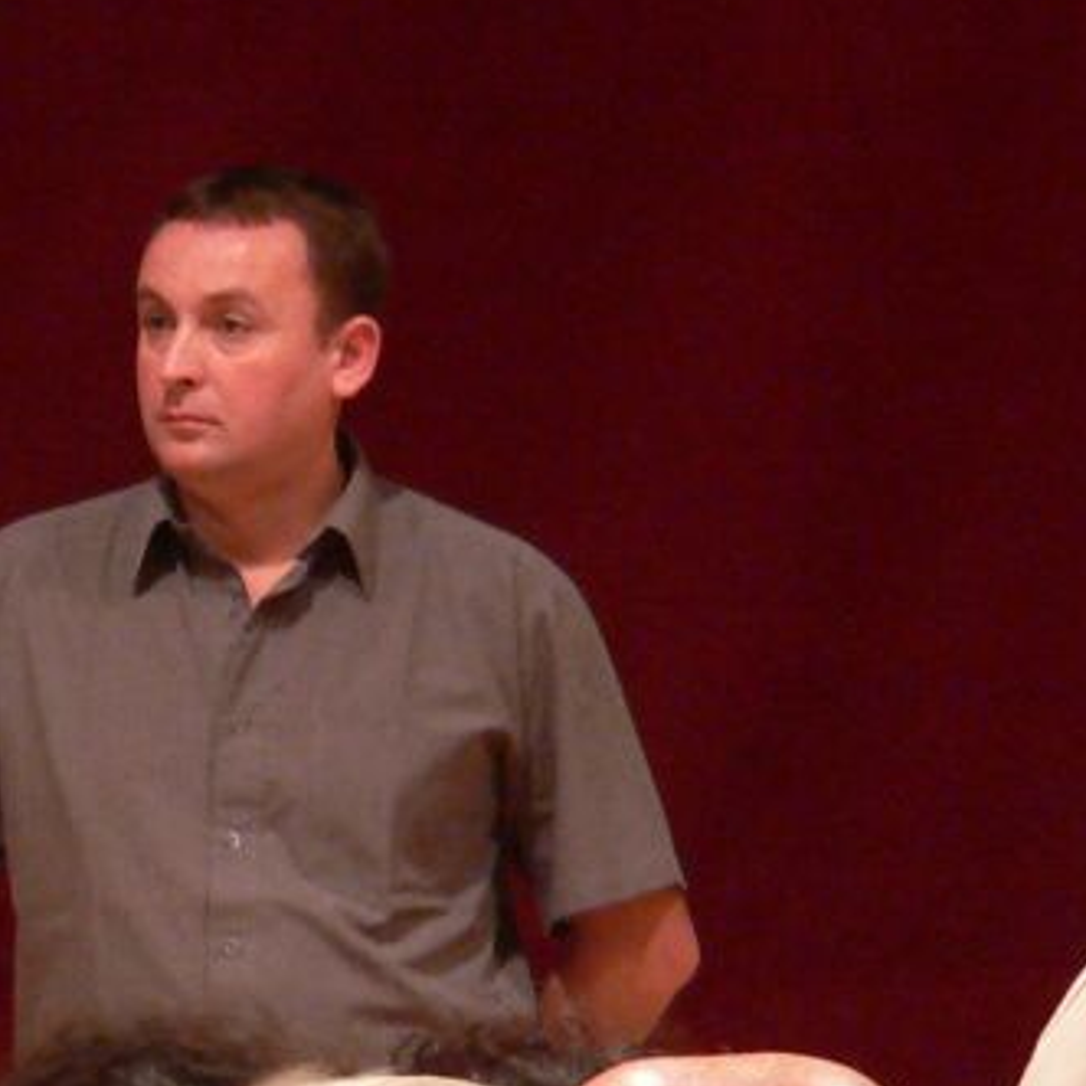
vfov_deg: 6.7
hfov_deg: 6.7
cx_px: 150
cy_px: 733
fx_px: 9264
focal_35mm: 261
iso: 200
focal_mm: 25.5
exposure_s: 1/4
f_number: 2.8
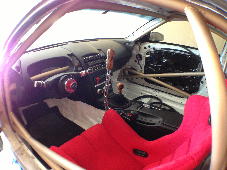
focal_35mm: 33
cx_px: 114
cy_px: 85
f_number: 2.4
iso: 160
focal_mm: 4.13
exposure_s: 1/20
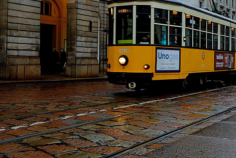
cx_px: 118
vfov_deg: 24.5
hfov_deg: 36.2
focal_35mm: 55
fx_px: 361
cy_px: 56
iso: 1000
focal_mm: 19.6
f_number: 4.5
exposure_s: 1/90
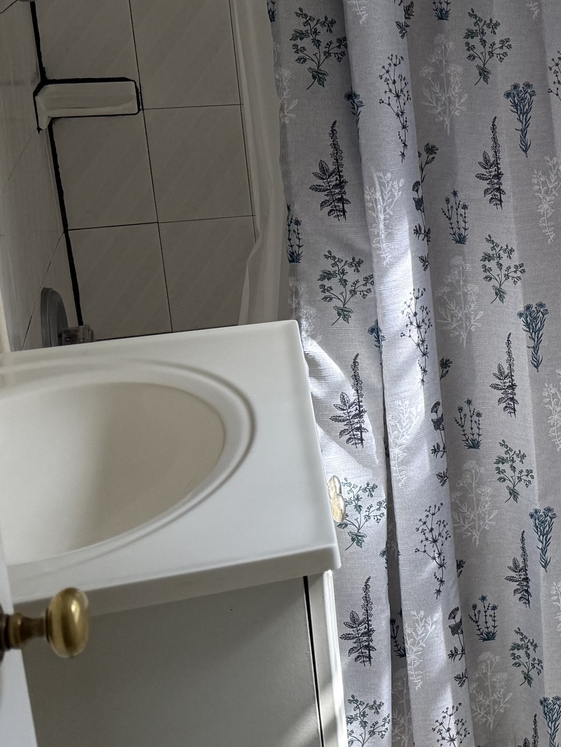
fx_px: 1339
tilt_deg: -15.5
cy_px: 239
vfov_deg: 30.9
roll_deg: -0.8
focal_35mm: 62
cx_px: 889
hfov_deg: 19.8
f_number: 1.78
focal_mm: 6.76
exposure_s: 1/385
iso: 80
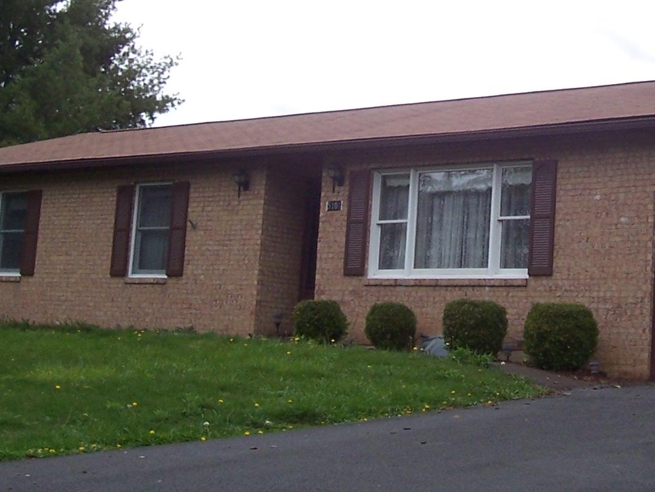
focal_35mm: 82
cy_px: 27
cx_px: 478
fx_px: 1552
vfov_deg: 17.7
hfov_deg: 23.6
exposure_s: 1/250
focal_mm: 5.6
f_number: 5.6
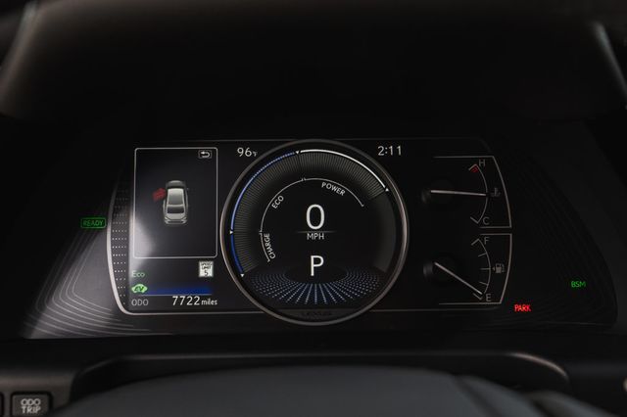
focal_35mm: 46
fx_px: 794
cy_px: 204
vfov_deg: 29.5
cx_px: 332
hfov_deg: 43.1
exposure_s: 1/50
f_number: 8
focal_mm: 40
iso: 640
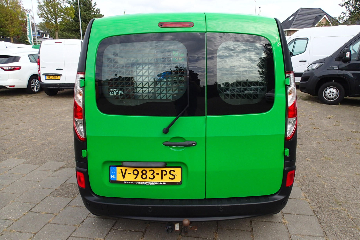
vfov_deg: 47.9
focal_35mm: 27
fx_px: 270
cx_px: 185
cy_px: 120
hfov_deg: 67.4
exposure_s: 1/640
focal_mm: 4.5
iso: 100
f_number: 2.8
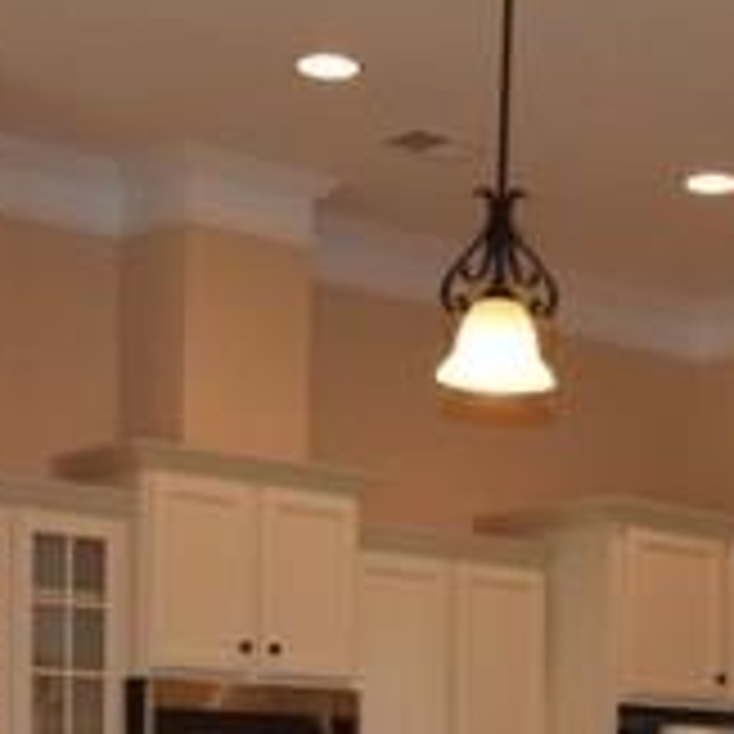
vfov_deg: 18.2
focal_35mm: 90
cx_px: 653
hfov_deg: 19.0
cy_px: 907
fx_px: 2159
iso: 800
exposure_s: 1/100
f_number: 5
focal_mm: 18
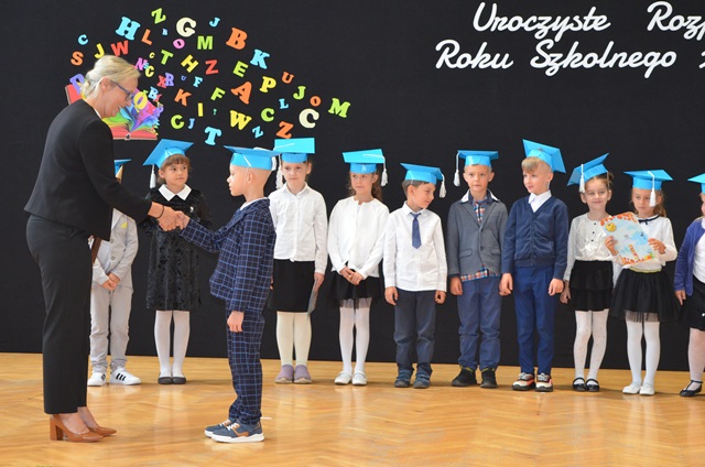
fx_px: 1612
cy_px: 234
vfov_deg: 16.5
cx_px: 352
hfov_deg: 24.7
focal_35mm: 82
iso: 1250
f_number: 5.6
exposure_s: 1/60
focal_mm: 55
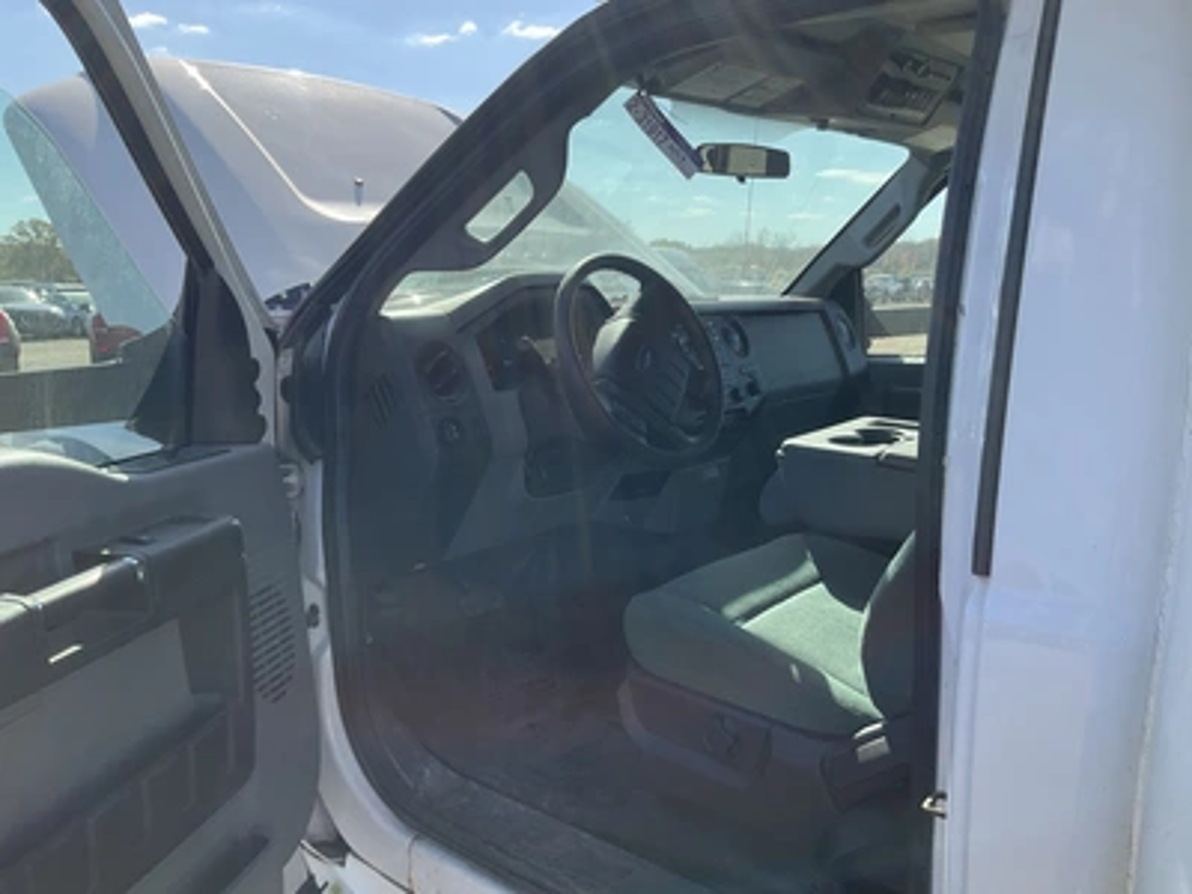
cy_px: 447
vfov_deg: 48.2
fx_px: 999
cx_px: 596
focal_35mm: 29
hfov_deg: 61.7
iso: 25
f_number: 1.8
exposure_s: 1/898
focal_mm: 3
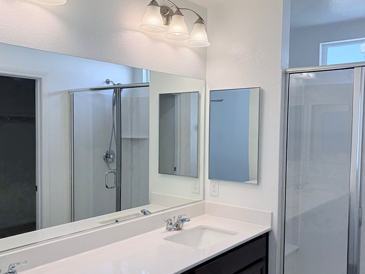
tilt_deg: -4.1
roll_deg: -0.9
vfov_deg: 40.7
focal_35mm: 35
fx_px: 369
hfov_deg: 52.6
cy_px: 145
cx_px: 178
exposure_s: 1/180
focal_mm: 5.96
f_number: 1.6
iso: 80
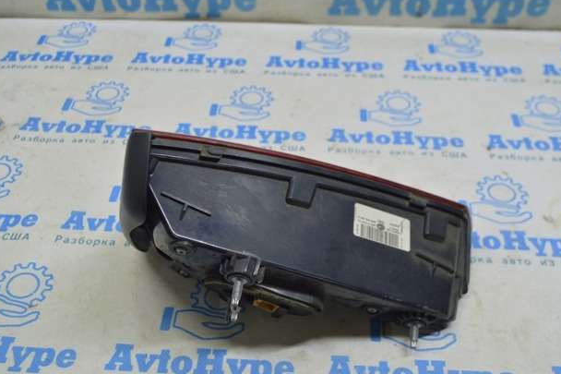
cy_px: 186
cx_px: 271
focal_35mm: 41
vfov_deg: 32.6
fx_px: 639
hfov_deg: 47.4
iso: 400
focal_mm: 26
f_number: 5.6
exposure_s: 1/40
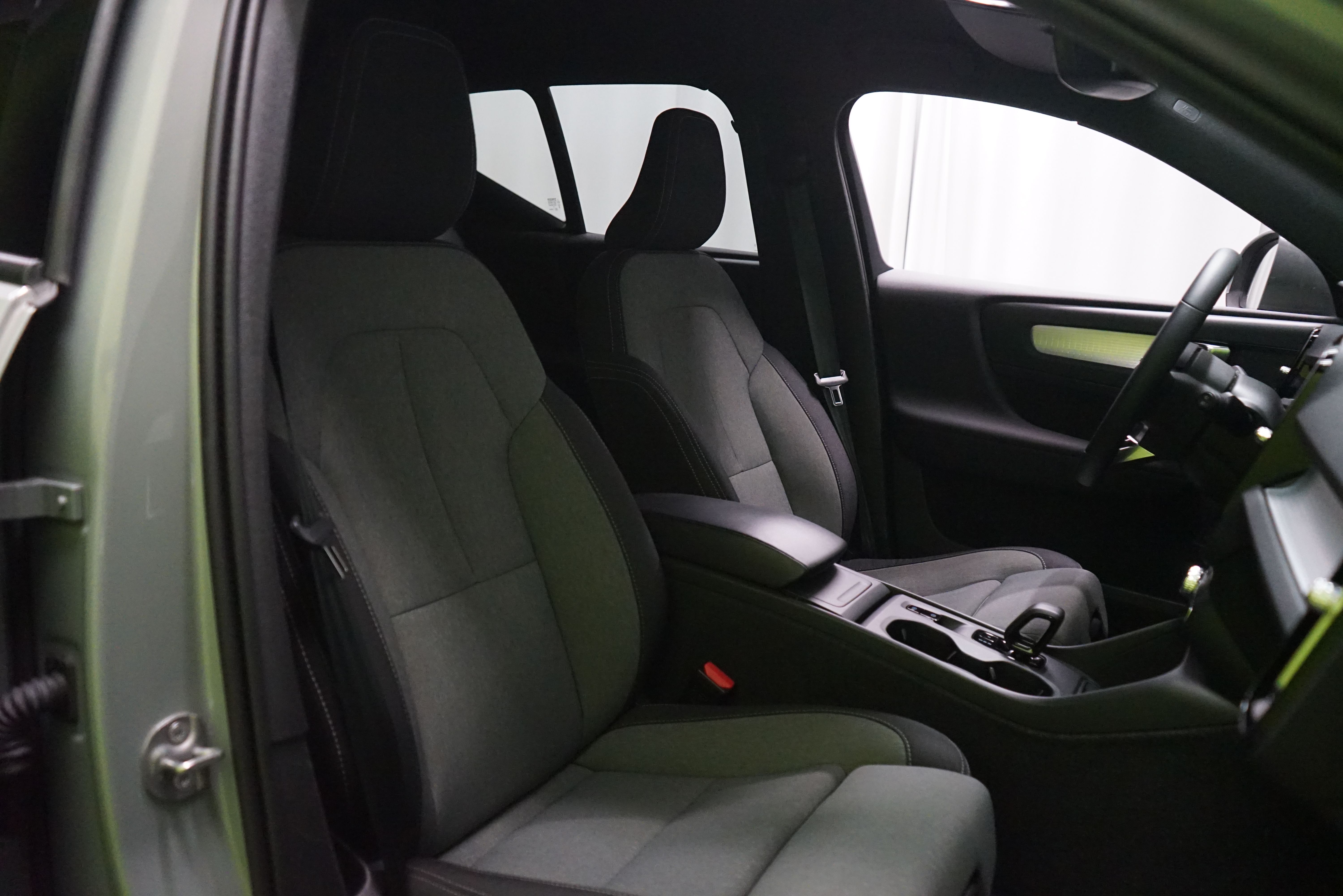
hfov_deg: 65.5
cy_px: 448
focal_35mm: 28
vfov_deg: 46.4
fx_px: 1044
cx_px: 672
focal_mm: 28
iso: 6400
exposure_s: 1/125
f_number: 3.5
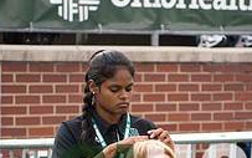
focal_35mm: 204
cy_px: 202
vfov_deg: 6.4
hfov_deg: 10.3
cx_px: 154
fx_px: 1401
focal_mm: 70
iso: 400
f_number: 2.8
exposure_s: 1/2000
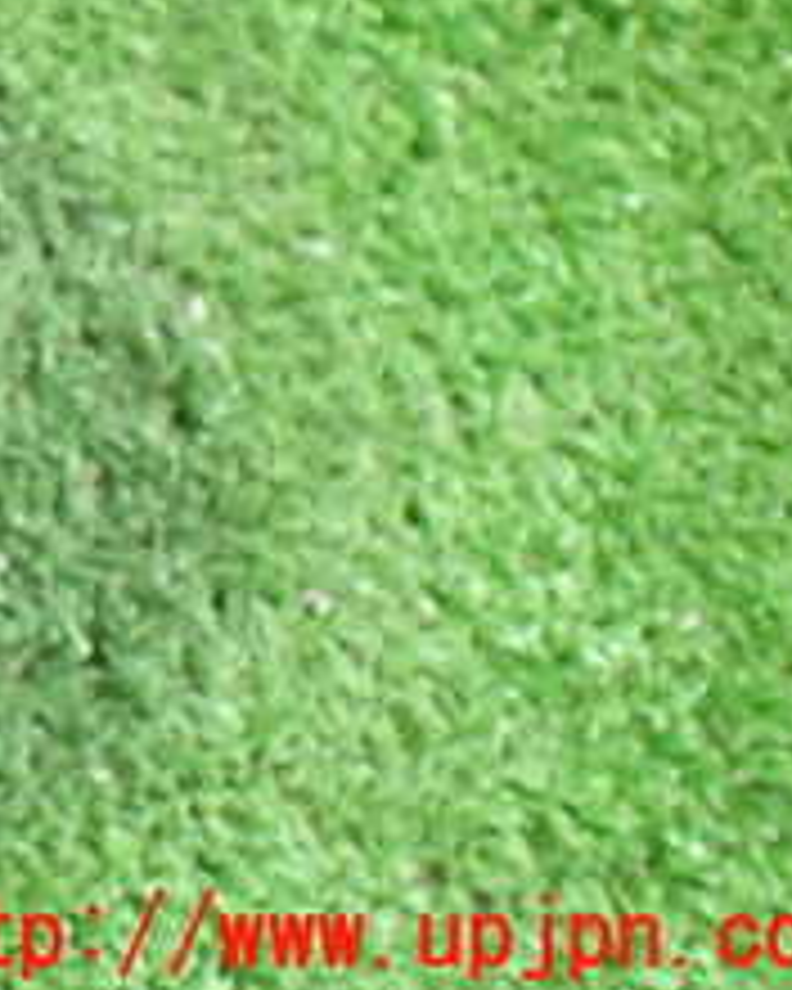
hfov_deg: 17.0
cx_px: -464
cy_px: -18
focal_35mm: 80
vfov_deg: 22.8
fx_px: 2344
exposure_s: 1/30
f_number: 2.3
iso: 800
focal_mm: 5.4
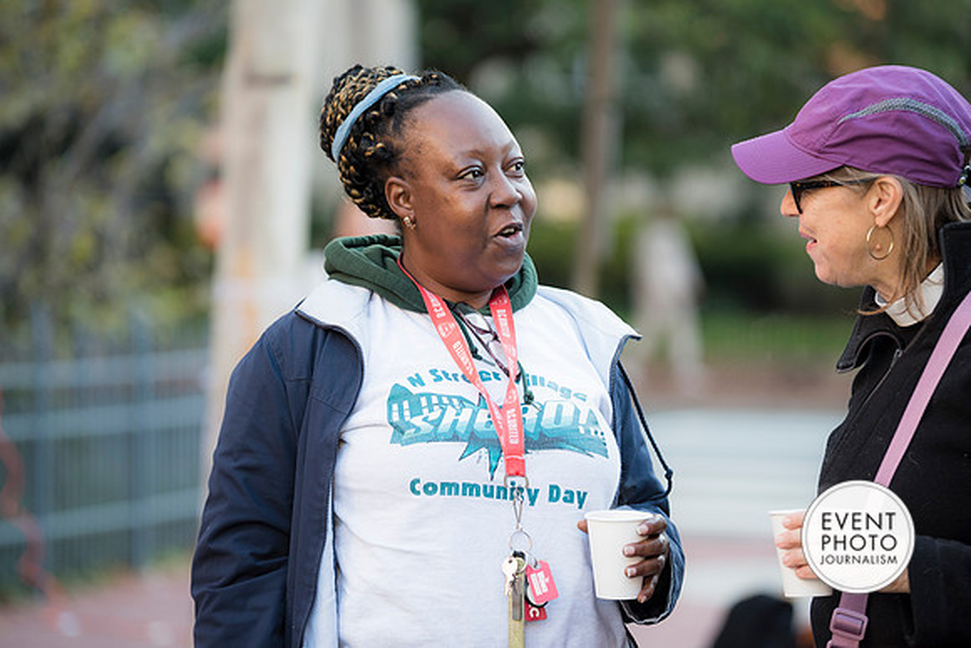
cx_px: 486
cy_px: 324
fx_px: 5665
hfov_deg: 9.8
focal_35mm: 210
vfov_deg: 6.5
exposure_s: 1/200
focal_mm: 210
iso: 400
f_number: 4
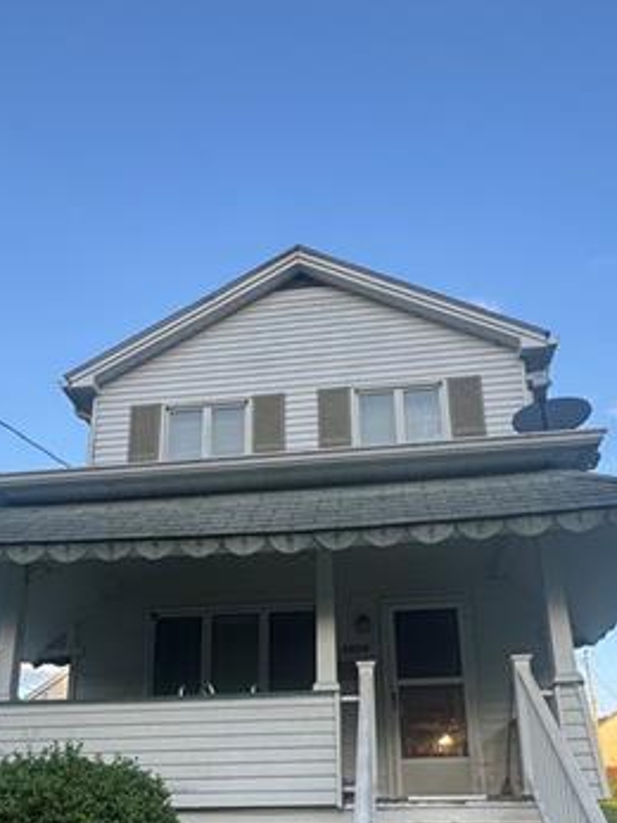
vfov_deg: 55.4
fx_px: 737
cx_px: 294
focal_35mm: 31
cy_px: 624
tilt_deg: +19.1
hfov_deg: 45.4
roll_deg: -0.2
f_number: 2.2
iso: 40
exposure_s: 1/281
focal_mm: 2.22
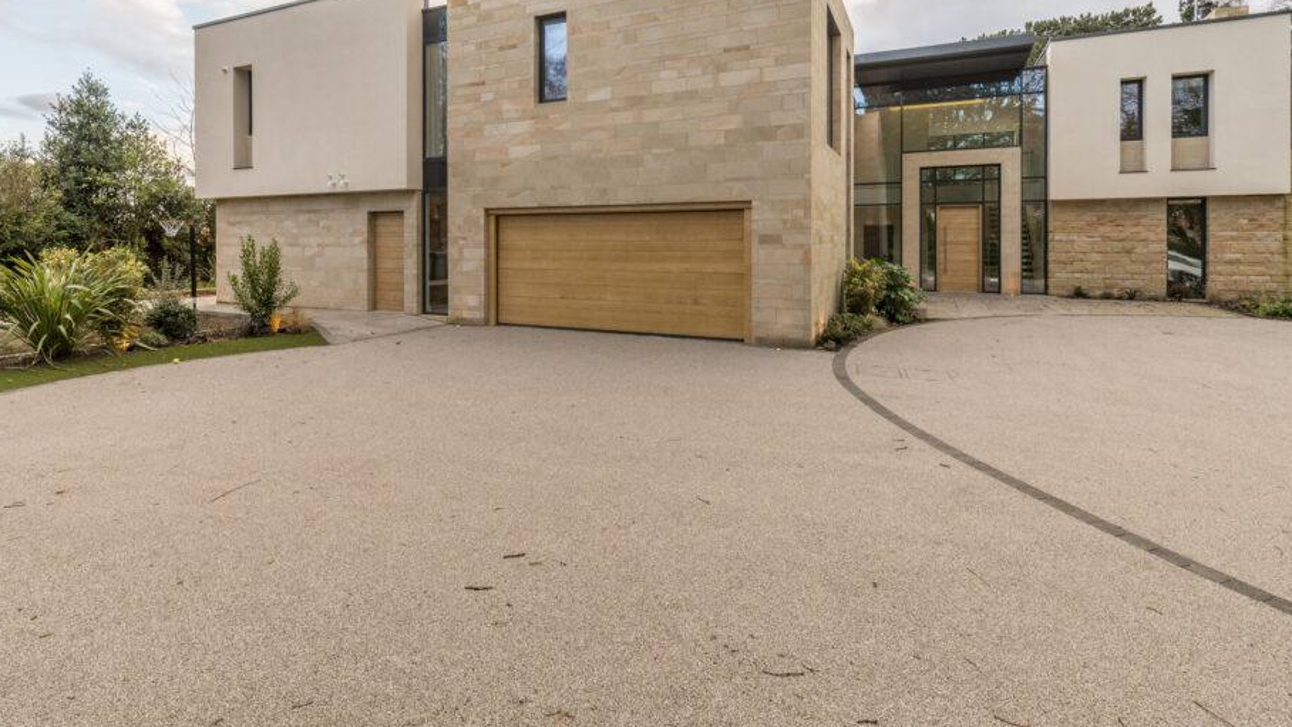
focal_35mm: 18
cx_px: 589
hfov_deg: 92.4
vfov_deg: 59.7
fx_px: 617
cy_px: 246
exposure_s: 1/60
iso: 100
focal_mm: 15
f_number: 11
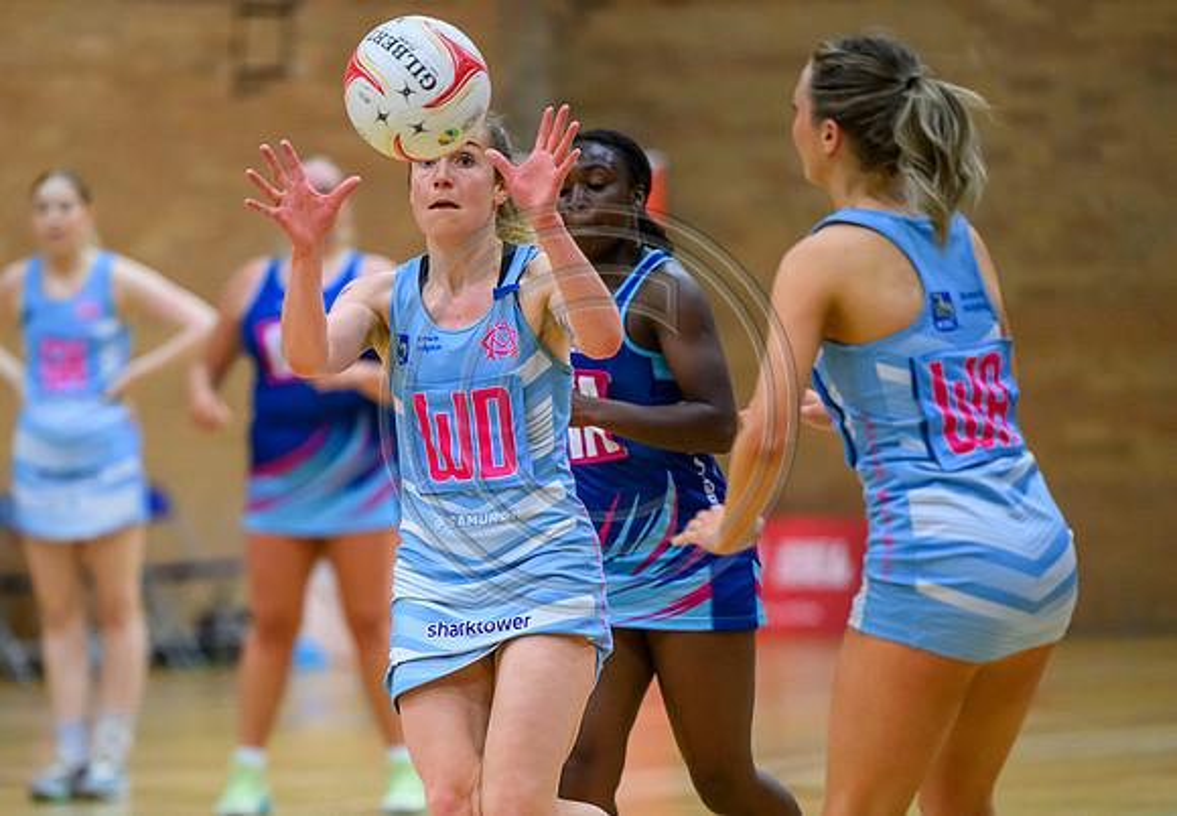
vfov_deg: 5.3
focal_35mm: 264
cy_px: 525
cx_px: 476
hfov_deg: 7.7
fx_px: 8754
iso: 6400
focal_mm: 200
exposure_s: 1/800
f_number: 2.8
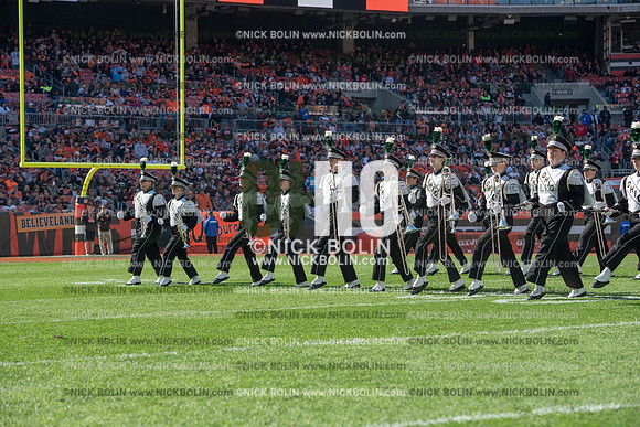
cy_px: 214
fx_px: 1743
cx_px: 320
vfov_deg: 14.0
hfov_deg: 20.8
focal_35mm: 98
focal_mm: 98
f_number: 5
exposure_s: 1/2000
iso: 400
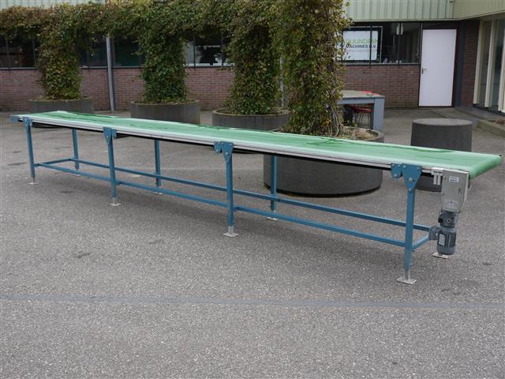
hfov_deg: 46.8
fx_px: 584
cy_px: 190
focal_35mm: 40
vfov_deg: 36.0
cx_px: 252
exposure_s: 1/200
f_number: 6.3
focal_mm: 20
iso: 100
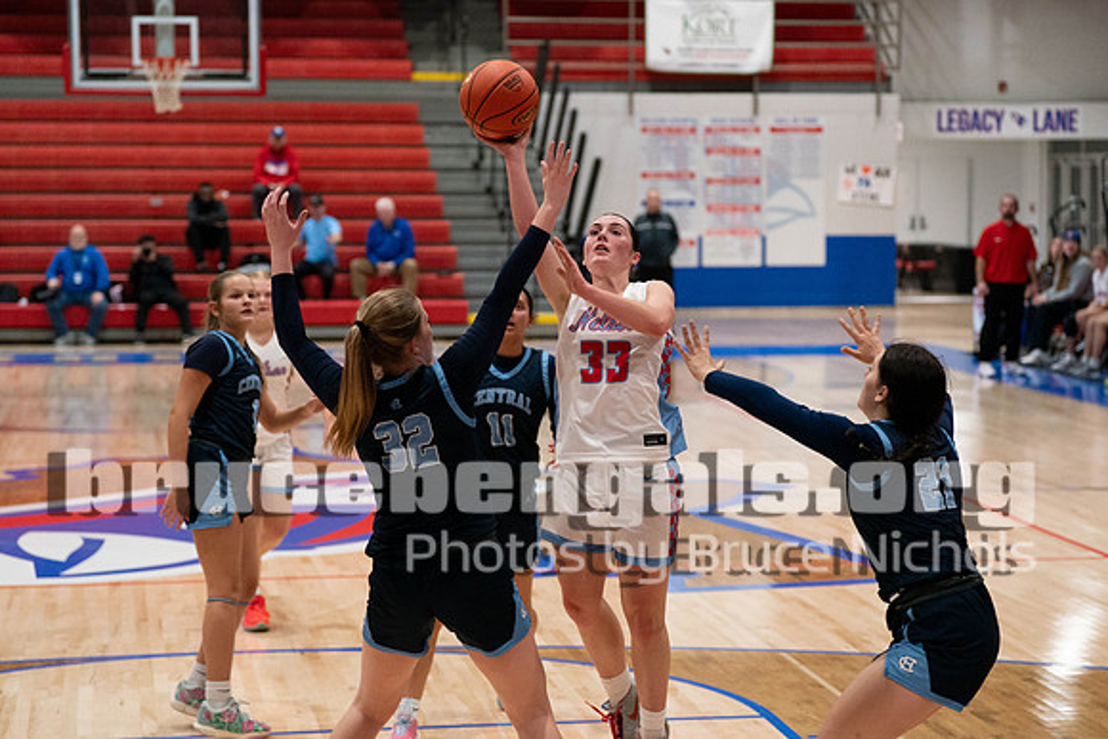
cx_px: 609
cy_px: 350
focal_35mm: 92
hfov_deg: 22.1
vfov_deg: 14.8
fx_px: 2841
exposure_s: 1/1000
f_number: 2.8
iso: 4000
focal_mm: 82
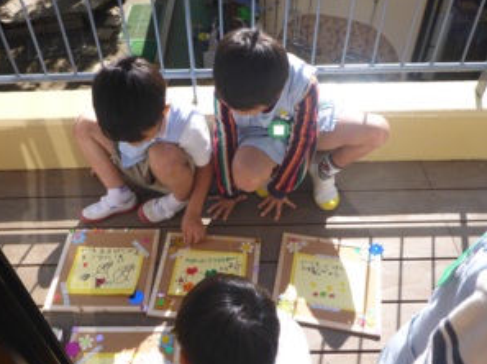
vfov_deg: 42.8
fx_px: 464
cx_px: 226
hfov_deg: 55.4
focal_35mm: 33
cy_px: 195
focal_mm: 4.9
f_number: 3.3
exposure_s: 1/500
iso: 125
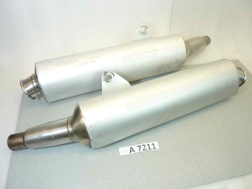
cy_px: 94
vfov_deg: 54.9
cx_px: 126
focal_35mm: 25
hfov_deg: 69.4
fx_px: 182
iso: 80
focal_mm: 4.1
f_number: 3.3
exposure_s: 1/25
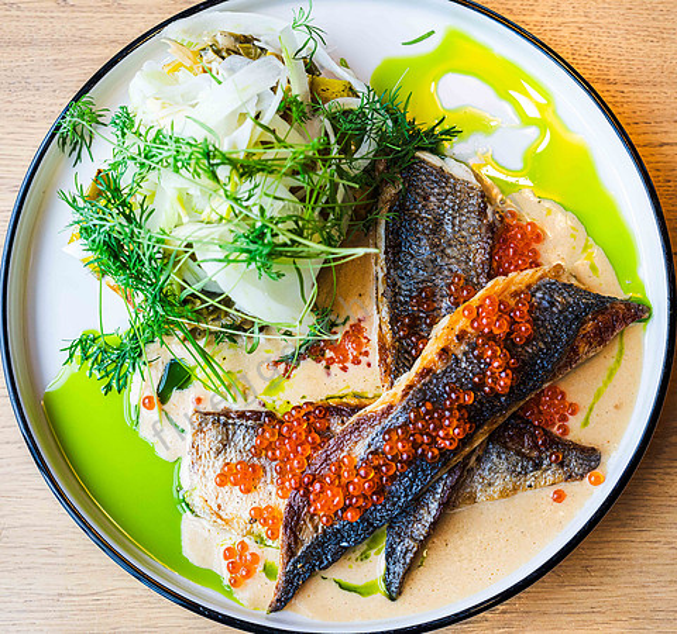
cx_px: 333
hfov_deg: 33.9
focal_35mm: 52
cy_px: 317
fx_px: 1110
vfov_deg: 31.9
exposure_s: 1/100
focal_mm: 42
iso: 500
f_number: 5
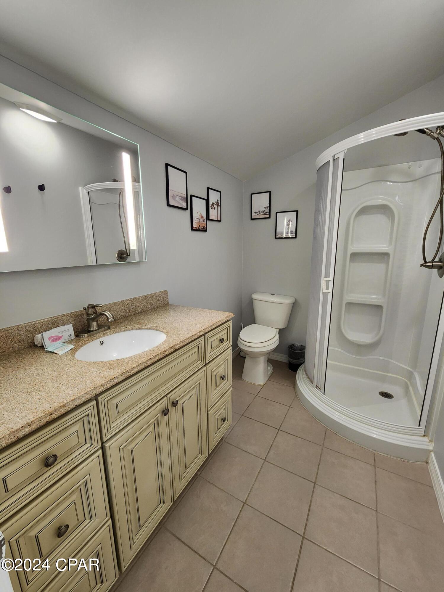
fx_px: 222
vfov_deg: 106.2
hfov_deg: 89.9
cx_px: 222
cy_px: 296
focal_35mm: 13
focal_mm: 2.2
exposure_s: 1/60
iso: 320
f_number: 2.2
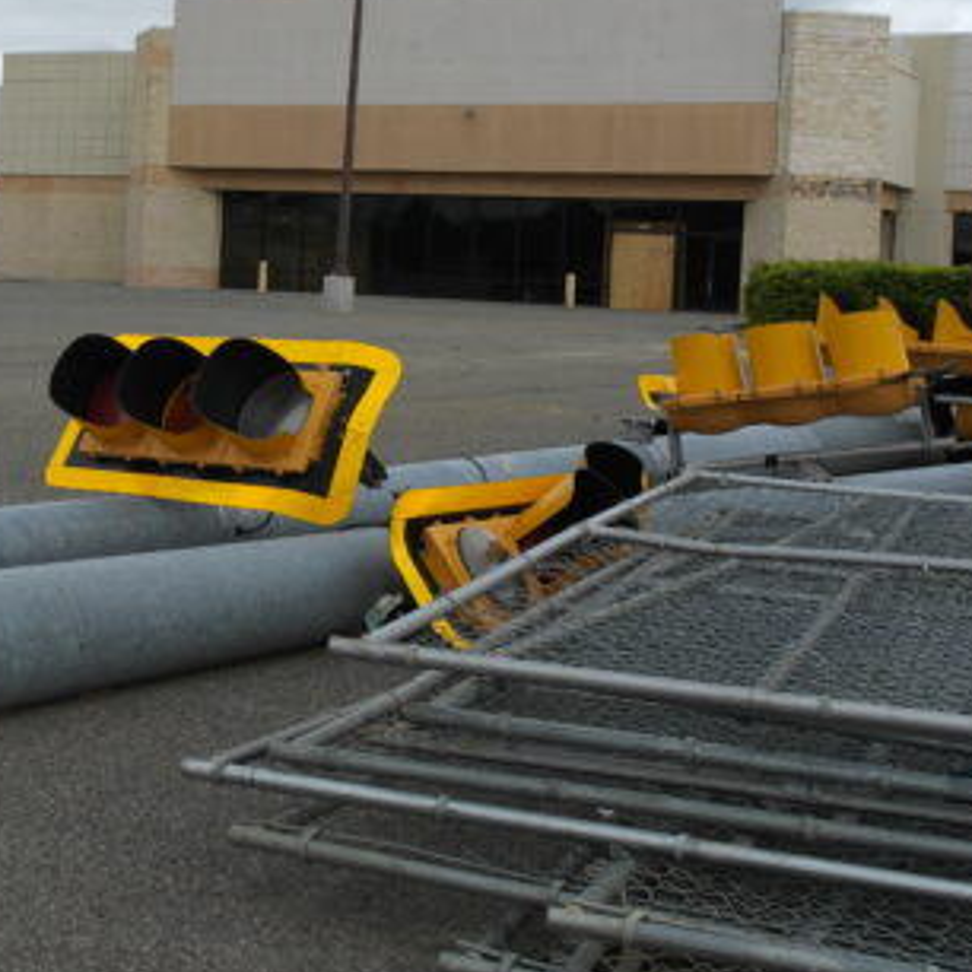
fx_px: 2033
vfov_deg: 26.6
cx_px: 105
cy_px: 283
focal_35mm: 64
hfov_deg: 26.1
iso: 100
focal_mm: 20
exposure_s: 1/200
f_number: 5.6
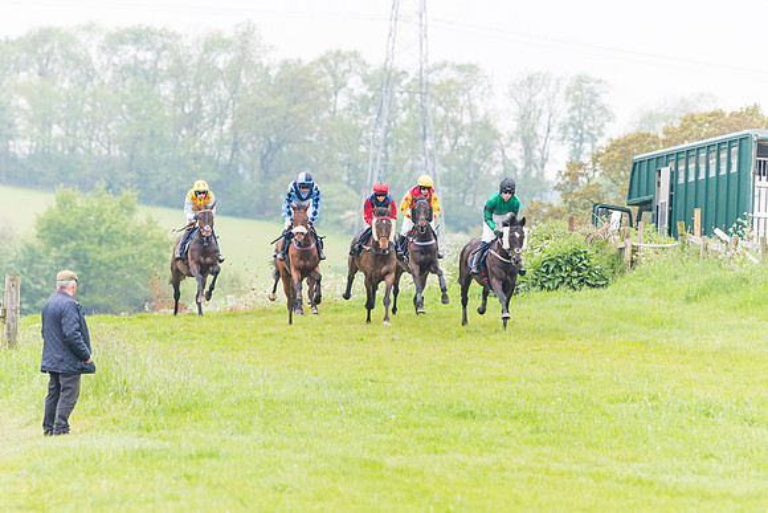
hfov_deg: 6.3
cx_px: 402
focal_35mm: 329
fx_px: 7030
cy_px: 282
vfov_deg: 4.2
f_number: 4
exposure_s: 1/1000
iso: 400
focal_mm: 200
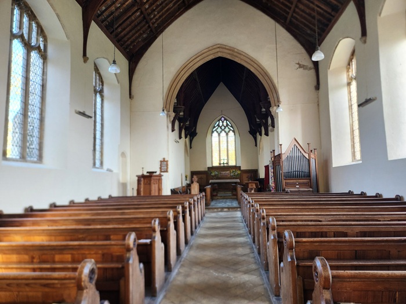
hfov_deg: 73.9
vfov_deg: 58.9
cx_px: 203
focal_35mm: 23
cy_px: 152
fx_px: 270
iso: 200
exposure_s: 1/120
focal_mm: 5.4
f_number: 1.8
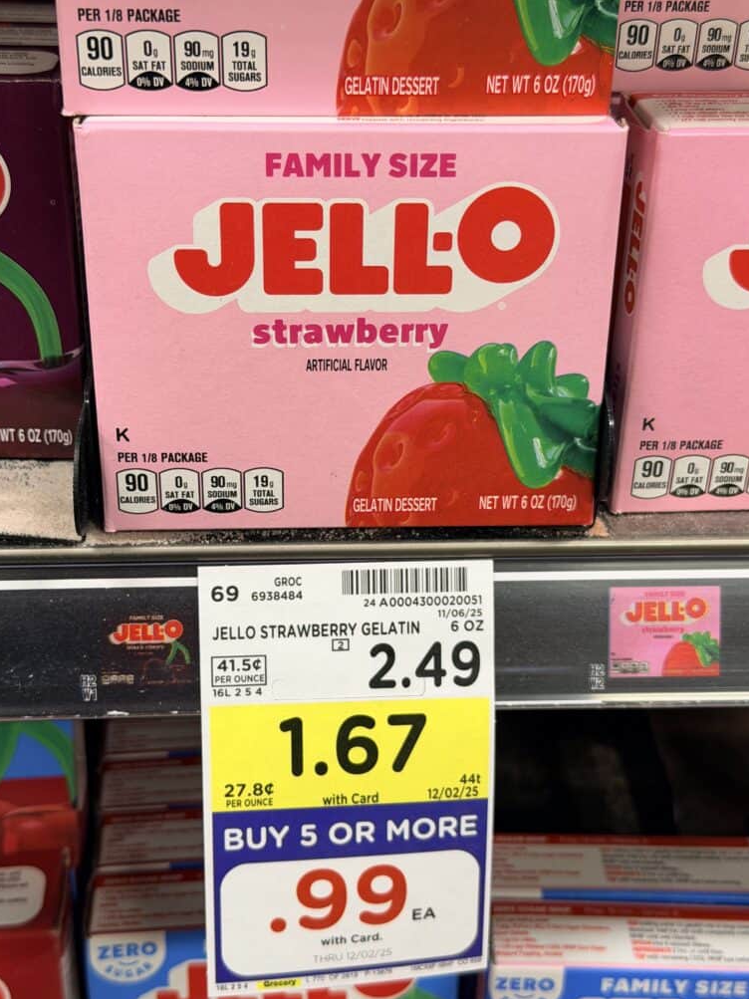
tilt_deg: -30.5
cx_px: 376
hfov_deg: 29.7
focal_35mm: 49
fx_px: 1414
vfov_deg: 38.9
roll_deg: -2.4
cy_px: 509
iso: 80
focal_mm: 6.76
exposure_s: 1/60
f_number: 1.78
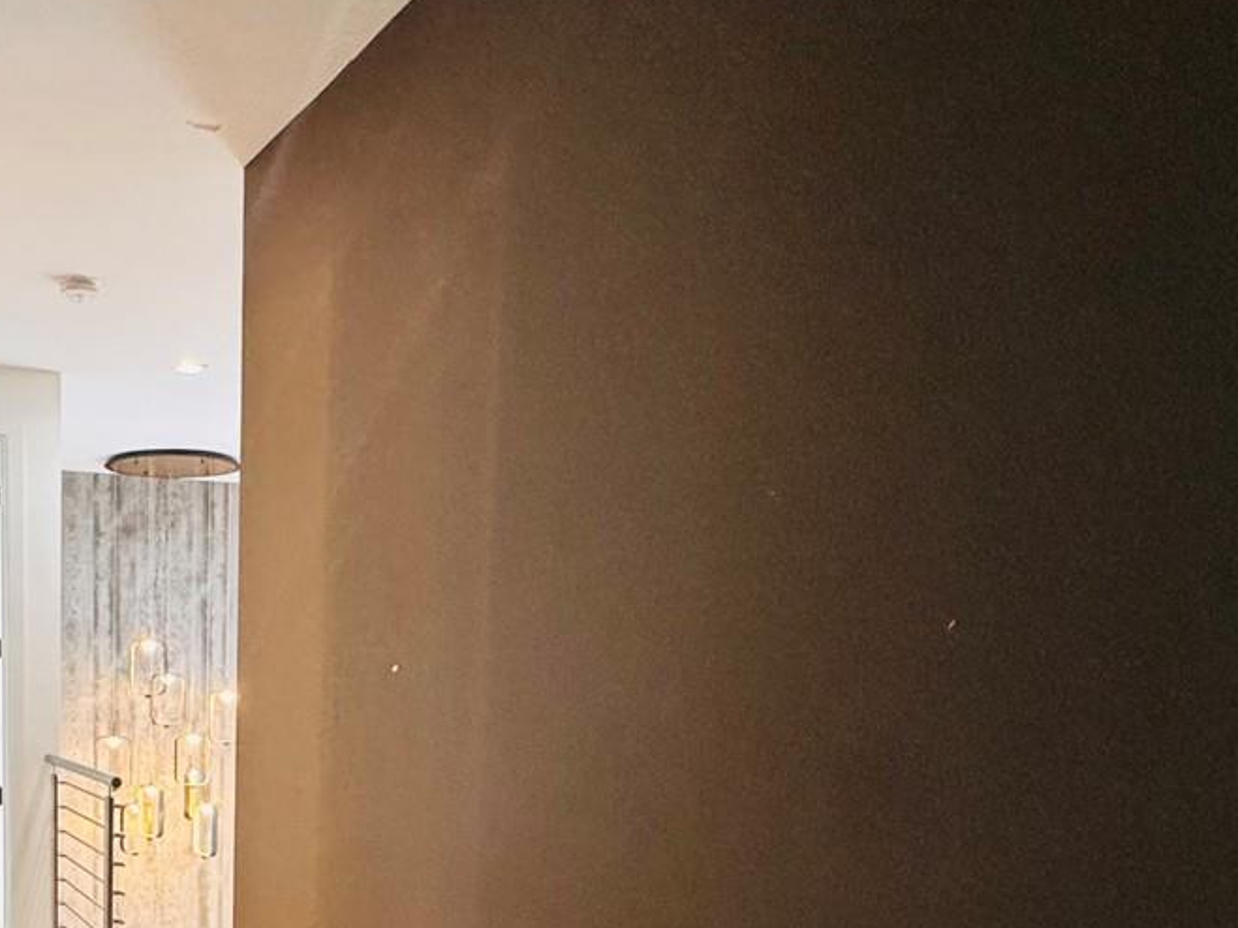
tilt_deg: -7.5
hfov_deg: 50.1
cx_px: 216
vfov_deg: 38.9
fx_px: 1216
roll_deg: -1.1
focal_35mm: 34
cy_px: 830
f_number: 2.2
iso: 400
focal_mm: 2.22
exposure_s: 1/60
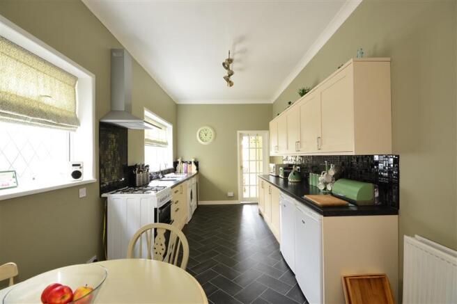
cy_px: 152
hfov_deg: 100.4
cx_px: 228
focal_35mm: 15
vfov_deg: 77.3
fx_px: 190
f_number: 13
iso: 400
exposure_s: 1.6
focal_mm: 10
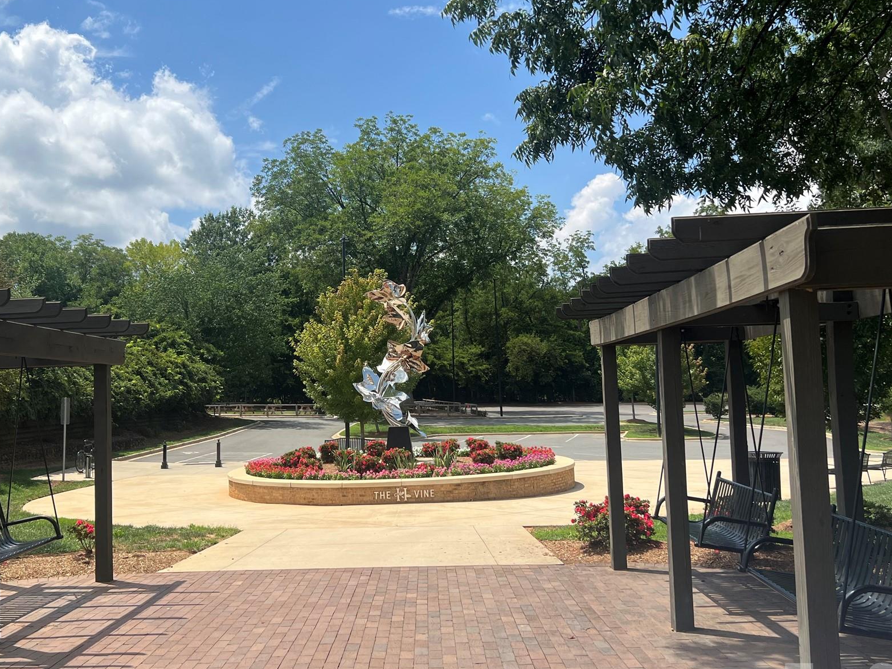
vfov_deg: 41.8
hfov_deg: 53.8
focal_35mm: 34
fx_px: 876
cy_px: 338
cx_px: 383
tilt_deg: +2.4
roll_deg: +1.5
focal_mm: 5.7
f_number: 1.5
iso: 50
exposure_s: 1/5587
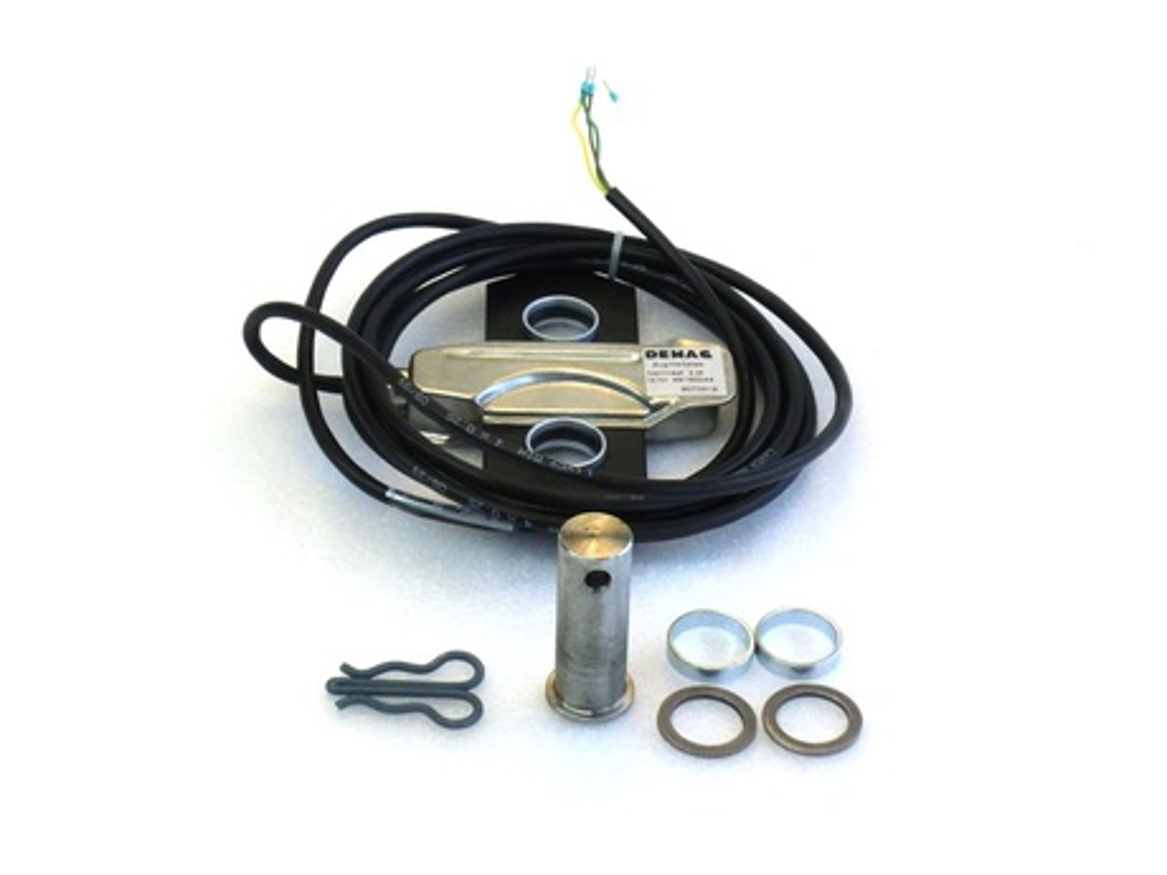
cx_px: 584
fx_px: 2461
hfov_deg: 26.7
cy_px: 438
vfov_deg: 20.2
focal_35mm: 73
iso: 200
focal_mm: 13.02
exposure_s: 1/80
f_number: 4.7
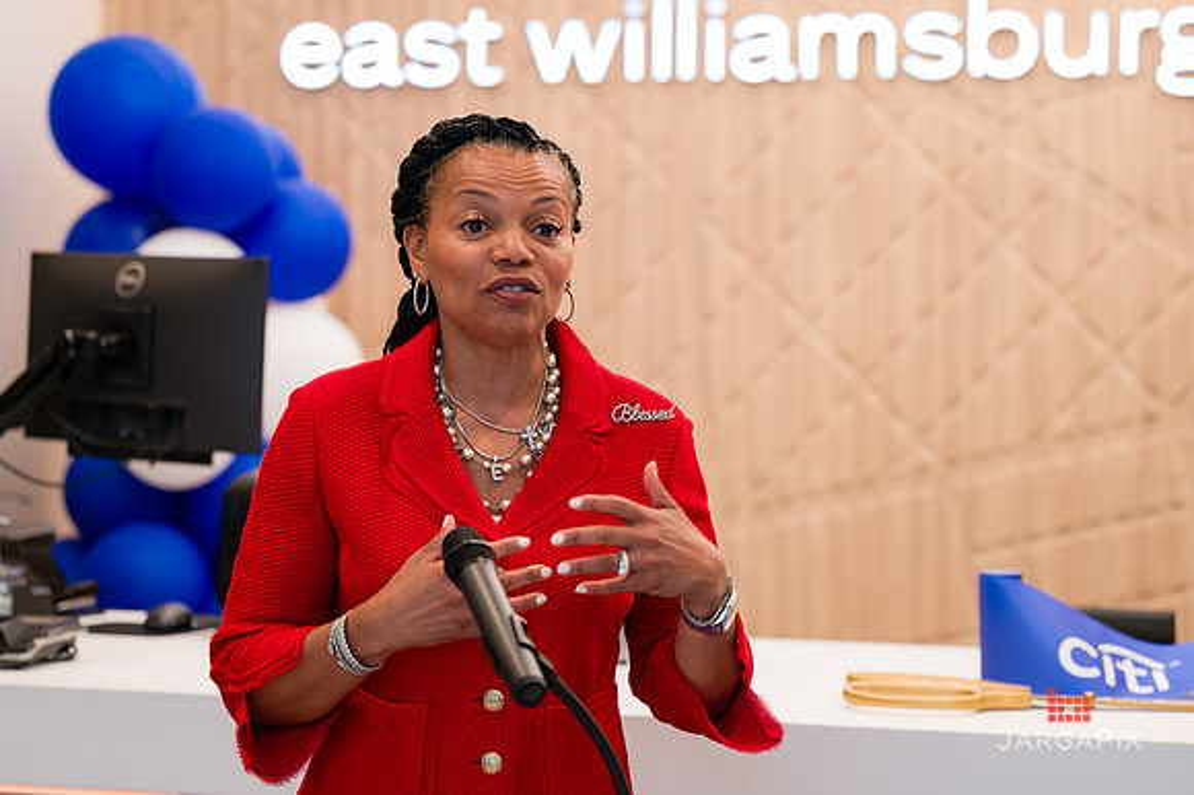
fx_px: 3158
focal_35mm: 95
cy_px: 378
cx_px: 599
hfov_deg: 21.4
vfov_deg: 14.3
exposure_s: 1/200
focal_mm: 87
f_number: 3.2
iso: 400
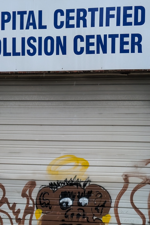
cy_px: 179
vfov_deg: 9.9
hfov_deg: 6.6
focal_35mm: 208
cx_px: 66
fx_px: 1300
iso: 285
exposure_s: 1/706
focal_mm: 18
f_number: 2.8
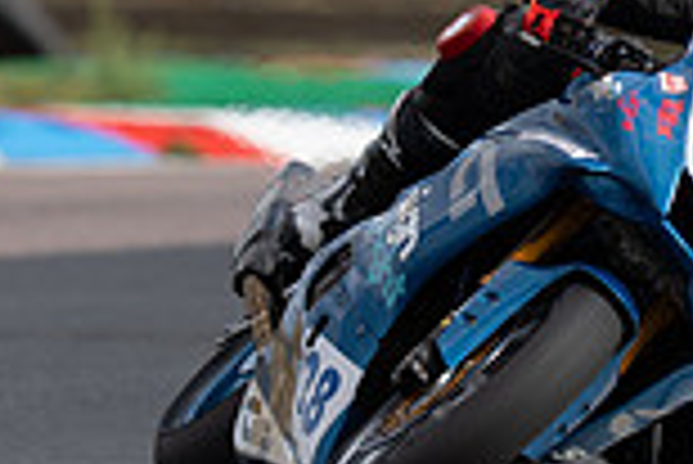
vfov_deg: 0.9
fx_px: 29036
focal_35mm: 1507
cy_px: 128
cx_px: 666
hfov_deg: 1.4
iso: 64
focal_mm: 400
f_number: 4.5
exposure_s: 1/400
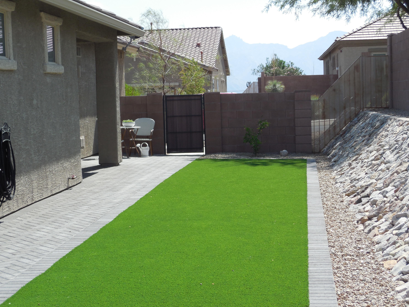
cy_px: 151
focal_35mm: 72
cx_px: 205
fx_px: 851
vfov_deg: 20.4
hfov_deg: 27.0
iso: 125
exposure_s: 1/640
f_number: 4.4
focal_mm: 12.6
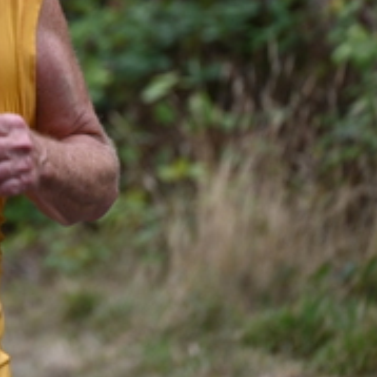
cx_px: -183
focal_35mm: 523
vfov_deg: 3.3
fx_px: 6444
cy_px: 41
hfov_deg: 3.3
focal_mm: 200
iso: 400
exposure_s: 1/500
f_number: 6.3
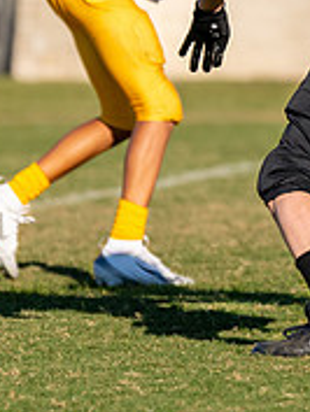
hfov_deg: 2.5
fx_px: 7203
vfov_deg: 3.3
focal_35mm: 604
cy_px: -25
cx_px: 362
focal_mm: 123
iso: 160
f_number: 2.8
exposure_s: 1/3200
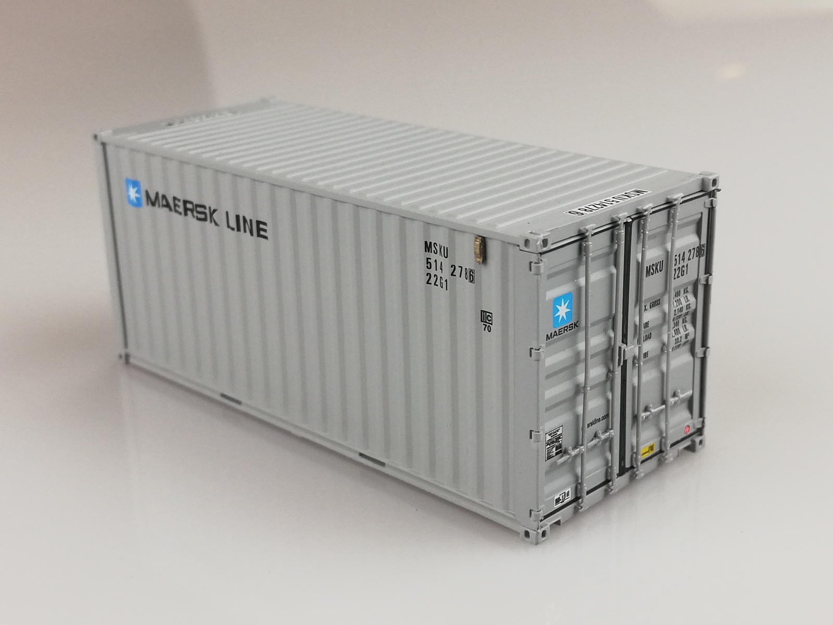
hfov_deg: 37.5
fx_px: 1227
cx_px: 416
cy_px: 312
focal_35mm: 51
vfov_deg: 28.6
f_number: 2.2
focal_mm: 3.81
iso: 80
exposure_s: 1/100
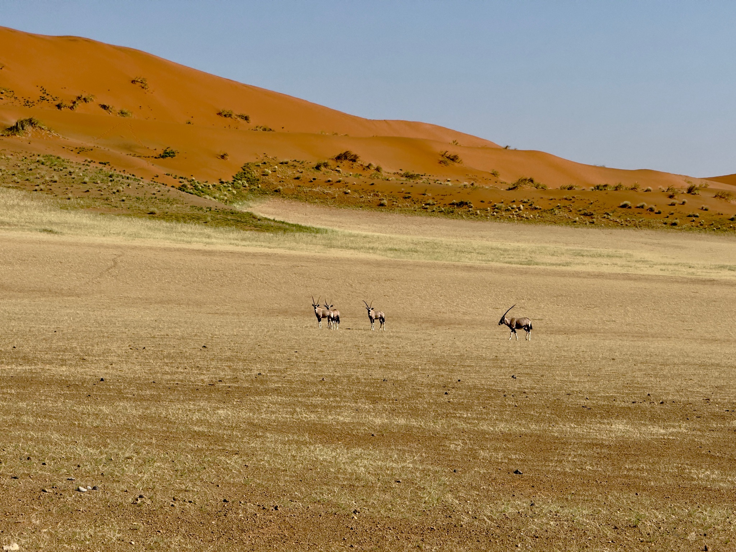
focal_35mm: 120
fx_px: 2551
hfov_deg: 16.4
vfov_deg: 12.3
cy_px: 276
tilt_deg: +1.2
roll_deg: -0.8
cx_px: 368
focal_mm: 15.66
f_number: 2.8
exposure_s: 1/2358
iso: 50
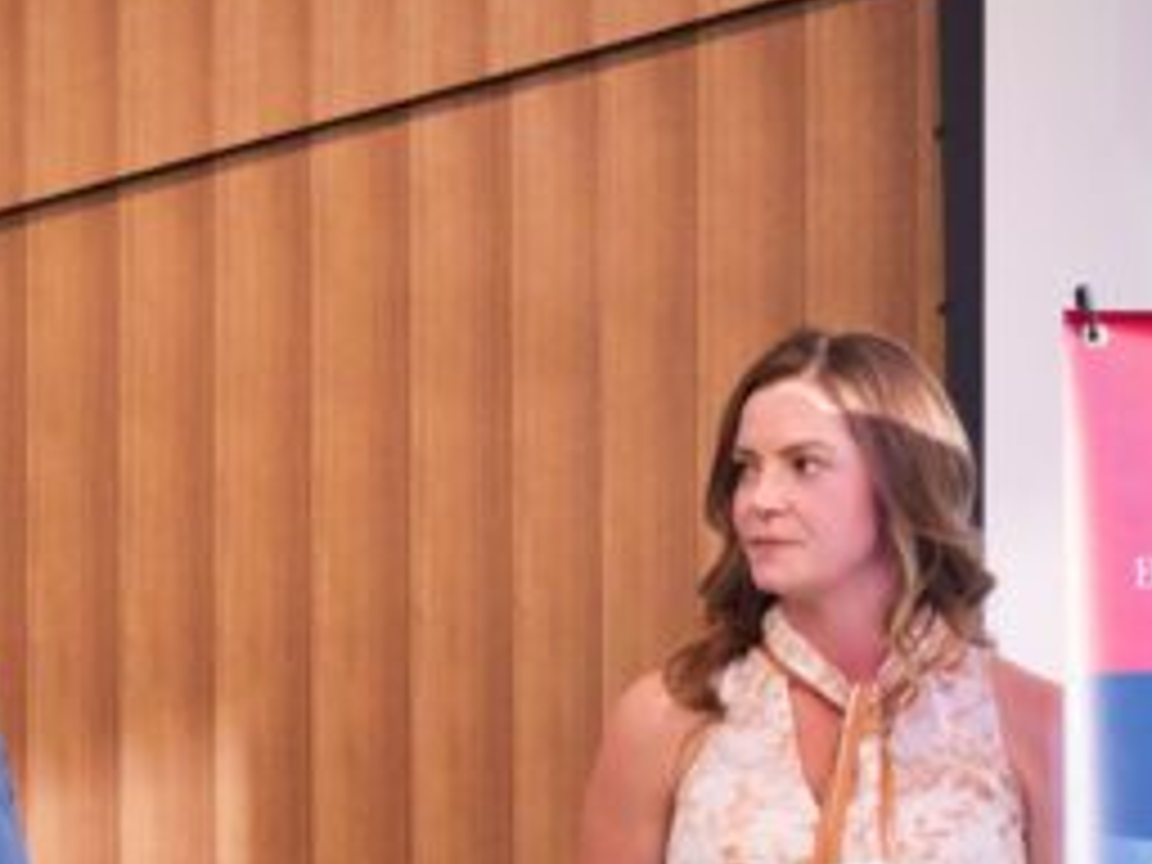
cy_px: 950
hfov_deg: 11.5
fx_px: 5657
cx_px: -99
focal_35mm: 170
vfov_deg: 8.7
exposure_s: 1/160
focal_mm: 59
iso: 6400
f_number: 5.6
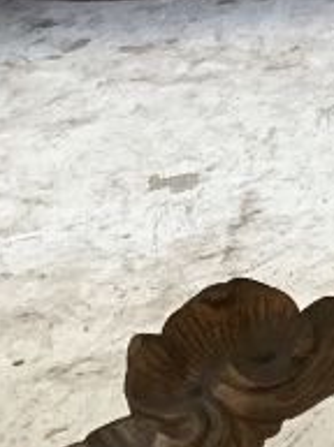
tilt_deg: -17.5
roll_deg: +6.0
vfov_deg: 11.8
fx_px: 2091
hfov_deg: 8.3
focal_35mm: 162
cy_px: -181
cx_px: 837
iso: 200
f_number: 1.8
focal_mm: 4.25
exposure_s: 1/60
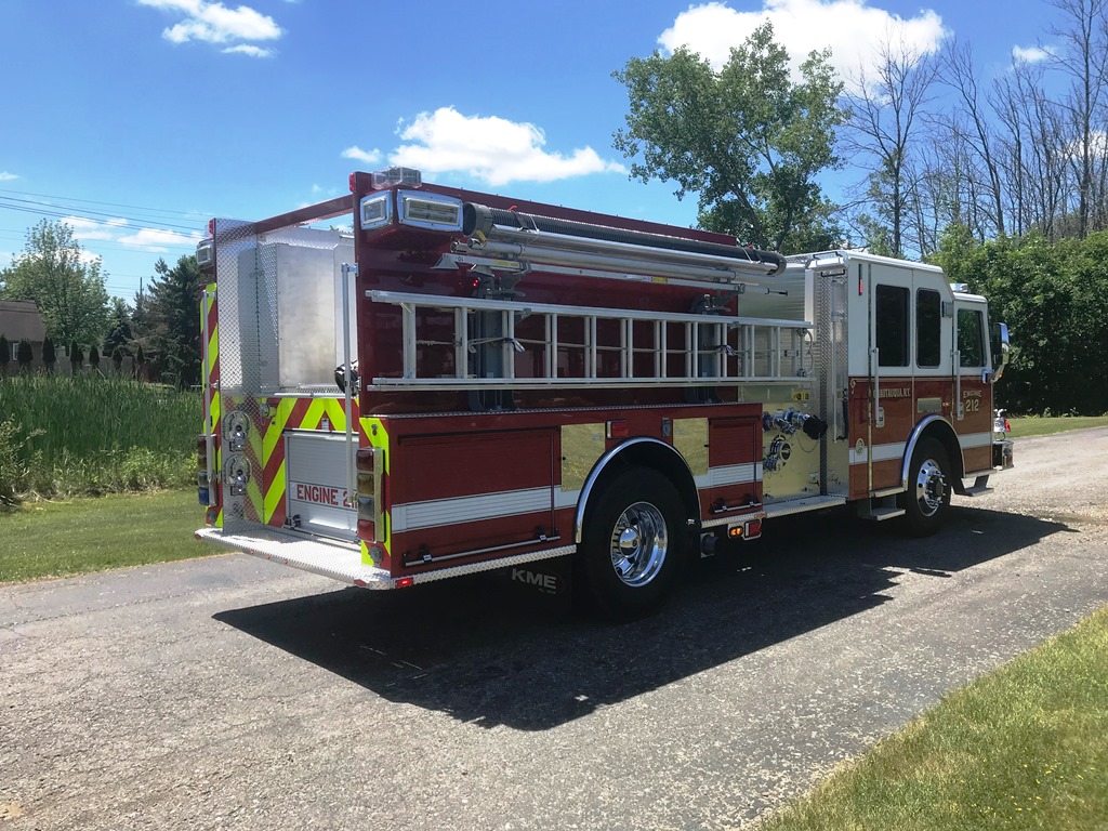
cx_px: 554
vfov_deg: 49.7
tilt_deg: -1.1
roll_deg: -0.2
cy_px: 416
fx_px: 896
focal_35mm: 28
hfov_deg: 63.4
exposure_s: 1/1681
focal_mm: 3.99
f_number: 1.8
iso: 20
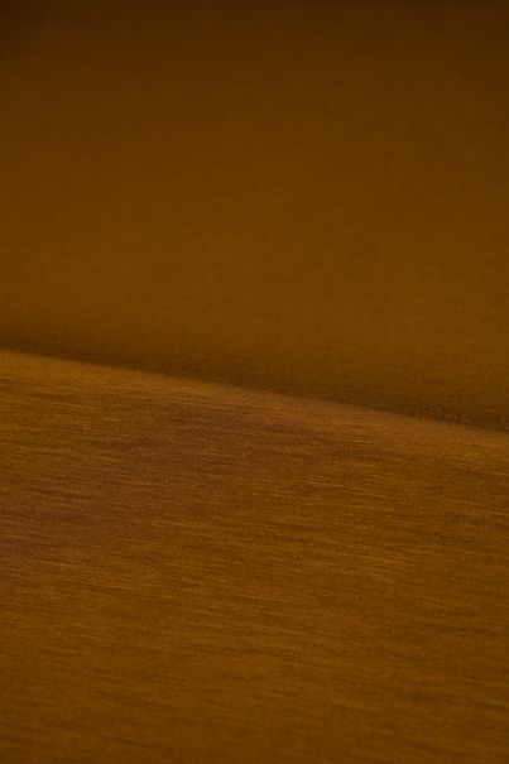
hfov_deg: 16.1
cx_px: 254
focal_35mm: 85
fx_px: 1804
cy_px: 382
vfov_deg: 23.9
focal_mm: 85
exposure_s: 1/100
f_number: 8
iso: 160
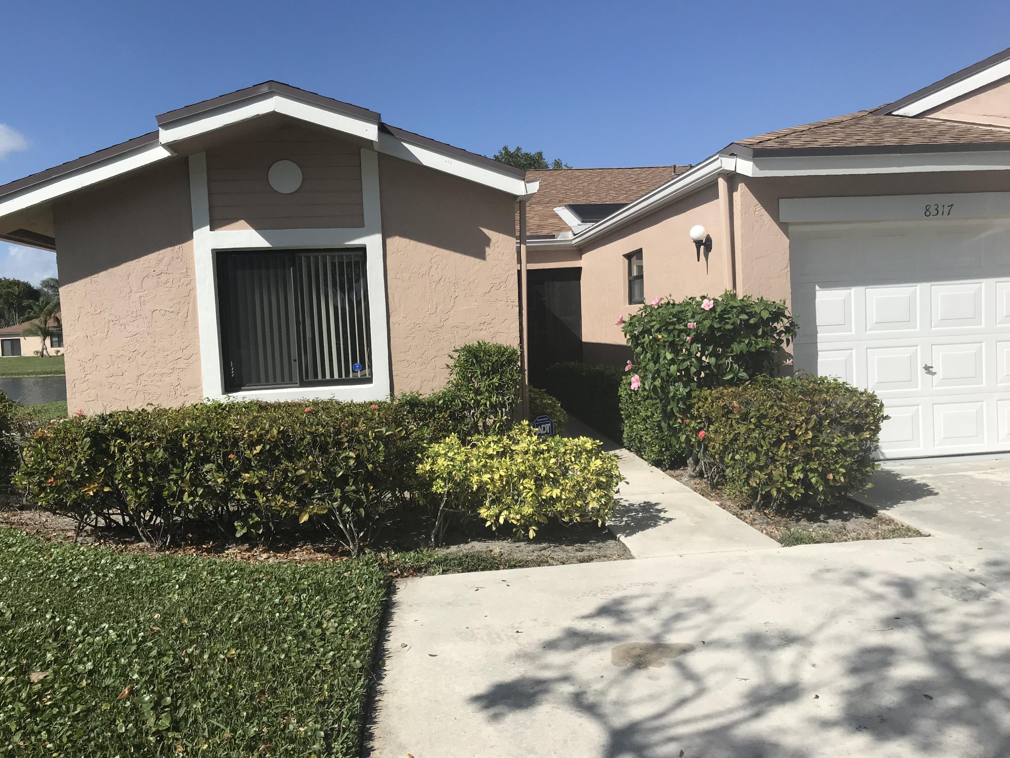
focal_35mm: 28
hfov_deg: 63.4
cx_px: 505
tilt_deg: -4.4
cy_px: 379
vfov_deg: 49.7
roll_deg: +2.6
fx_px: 817
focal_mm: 3.99
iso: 20
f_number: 1.8
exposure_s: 1/4167
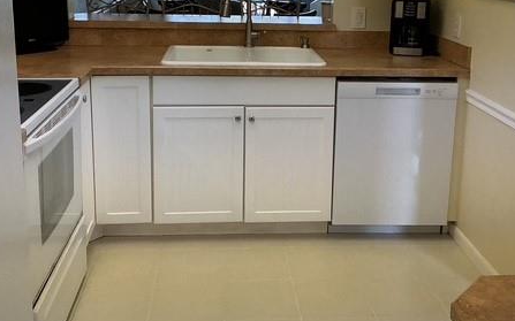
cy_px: 62
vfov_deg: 28.5
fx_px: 617
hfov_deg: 45.3
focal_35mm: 44
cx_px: 264
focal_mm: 3
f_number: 1.8
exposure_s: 1/60
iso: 40
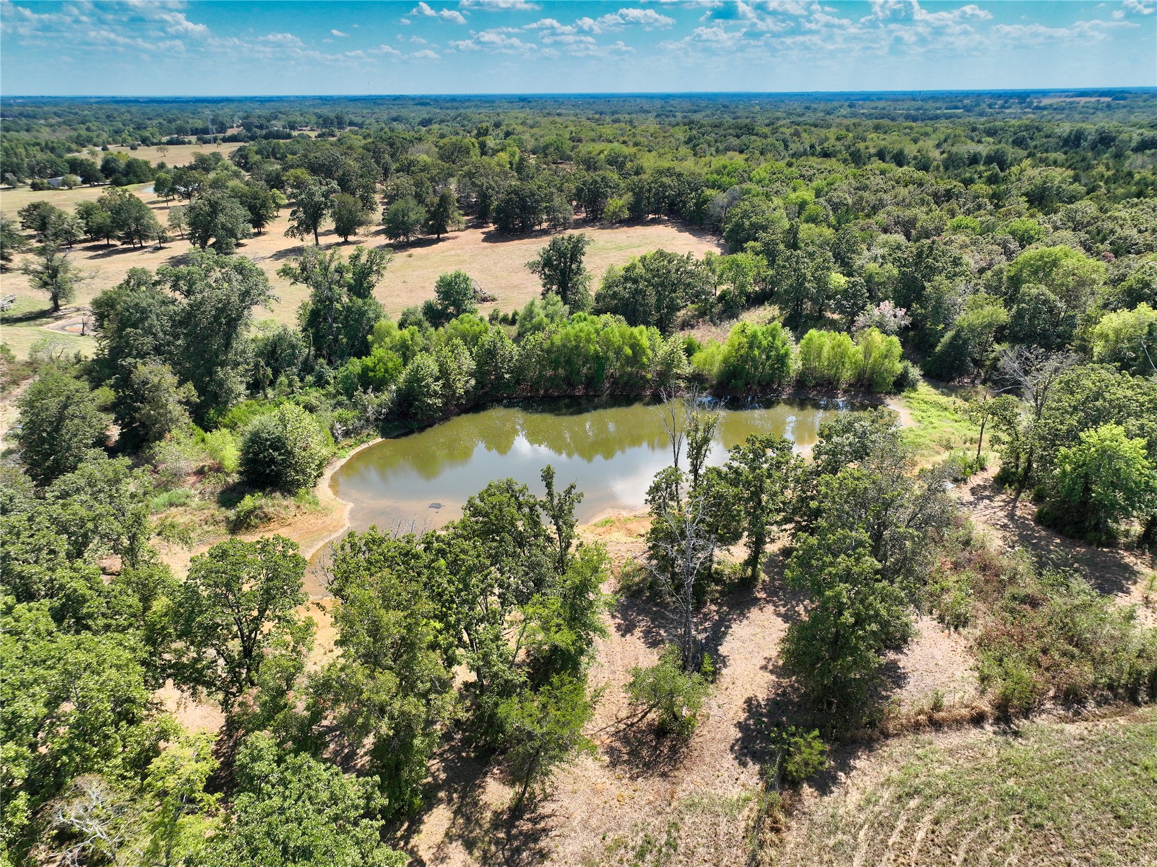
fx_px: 802
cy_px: 434
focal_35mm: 24
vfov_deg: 56.8
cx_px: 578
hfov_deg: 71.6
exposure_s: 1/2500
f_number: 2.8
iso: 210
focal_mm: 12.3
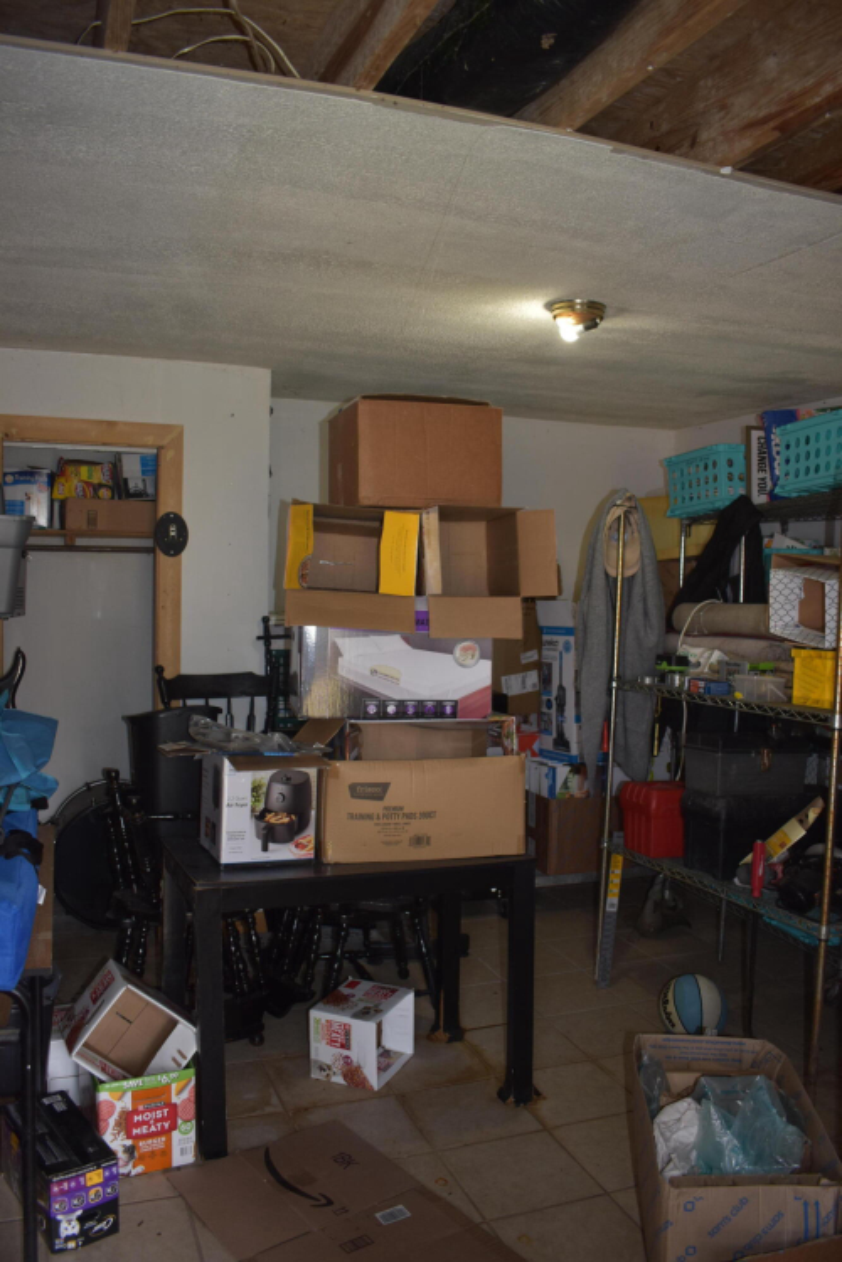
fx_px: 1052
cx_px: 421
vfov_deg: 61.9
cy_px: 631
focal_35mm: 30
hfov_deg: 43.6
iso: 400
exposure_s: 1/60
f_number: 3.5
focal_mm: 20
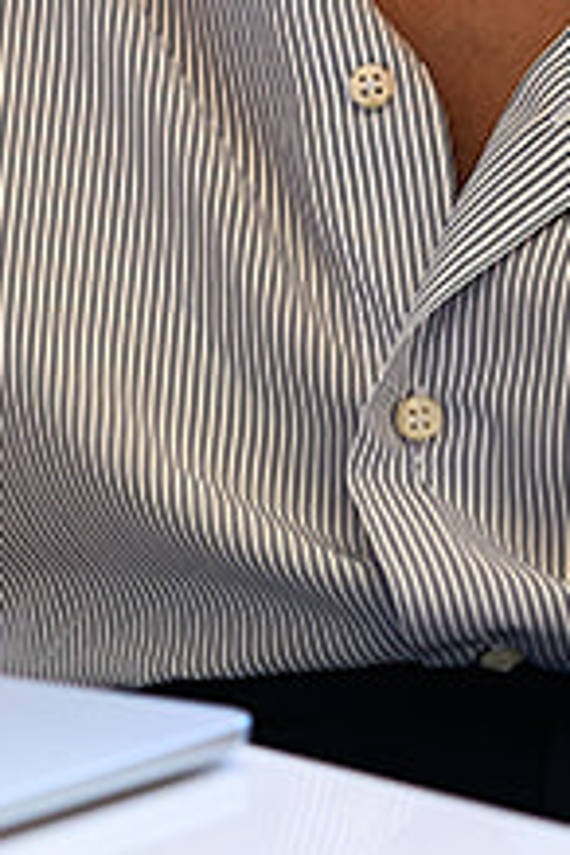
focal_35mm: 620
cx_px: 306
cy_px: 0
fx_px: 14724
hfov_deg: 2.2
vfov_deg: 3.3
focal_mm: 85
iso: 280
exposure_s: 1/180
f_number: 2.8
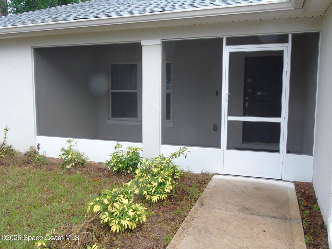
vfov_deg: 48.2
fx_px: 278
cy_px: 124
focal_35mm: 29
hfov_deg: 61.7
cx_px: 166
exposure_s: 1/30
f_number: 3.6
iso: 80
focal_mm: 5.2
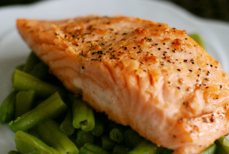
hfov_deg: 20.0
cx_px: 109
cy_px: 99
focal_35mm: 102
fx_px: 650
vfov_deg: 13.4
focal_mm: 50
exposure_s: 1/250
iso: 1600
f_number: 2.8
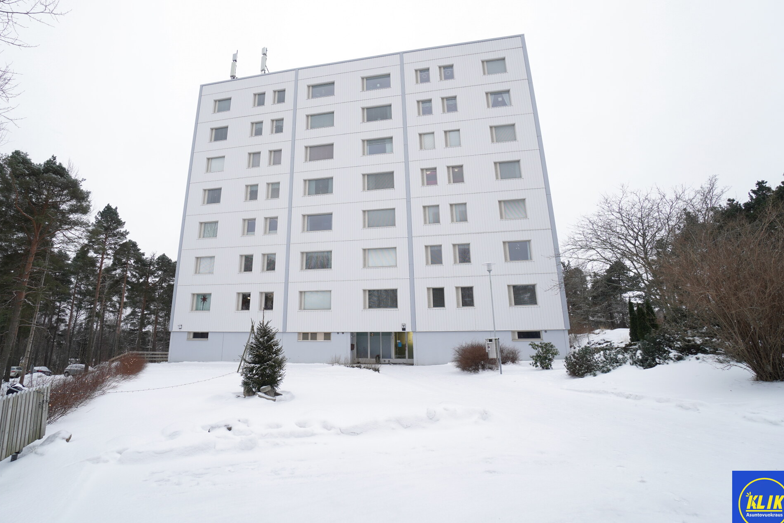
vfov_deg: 70.3
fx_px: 370
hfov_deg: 93.0
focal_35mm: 17
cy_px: 240
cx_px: 353
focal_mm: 10
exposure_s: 1/50
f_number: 5
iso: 100
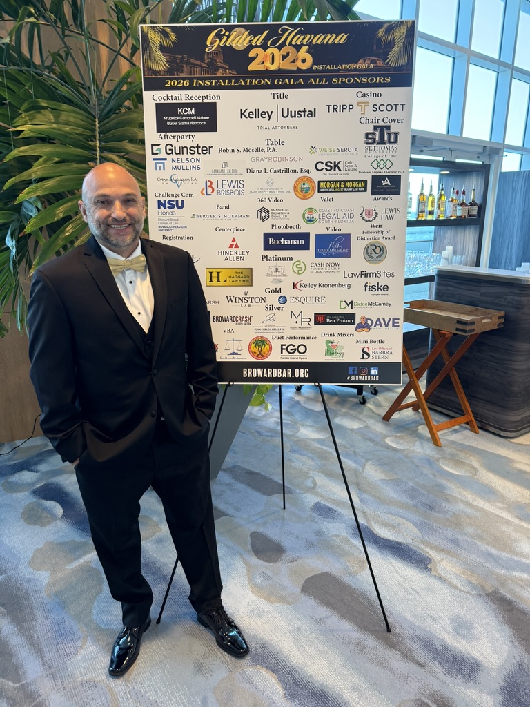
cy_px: 354
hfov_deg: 56.8
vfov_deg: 71.6
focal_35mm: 24
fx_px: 490
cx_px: 265
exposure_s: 1/60
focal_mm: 6.76
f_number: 1.78
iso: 160
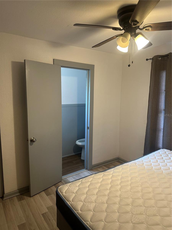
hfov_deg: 56.8
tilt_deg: -5.1
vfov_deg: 71.6
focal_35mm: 24
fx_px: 159
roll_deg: -2.1
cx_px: 86
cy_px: 115
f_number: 1.78
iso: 160
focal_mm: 6.86
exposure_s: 1/60
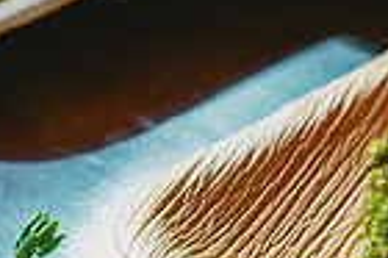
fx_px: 3122
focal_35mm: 290
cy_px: 121
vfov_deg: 4.7
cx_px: 776
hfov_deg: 6.9
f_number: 5.6
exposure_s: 1/640
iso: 125
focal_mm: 70
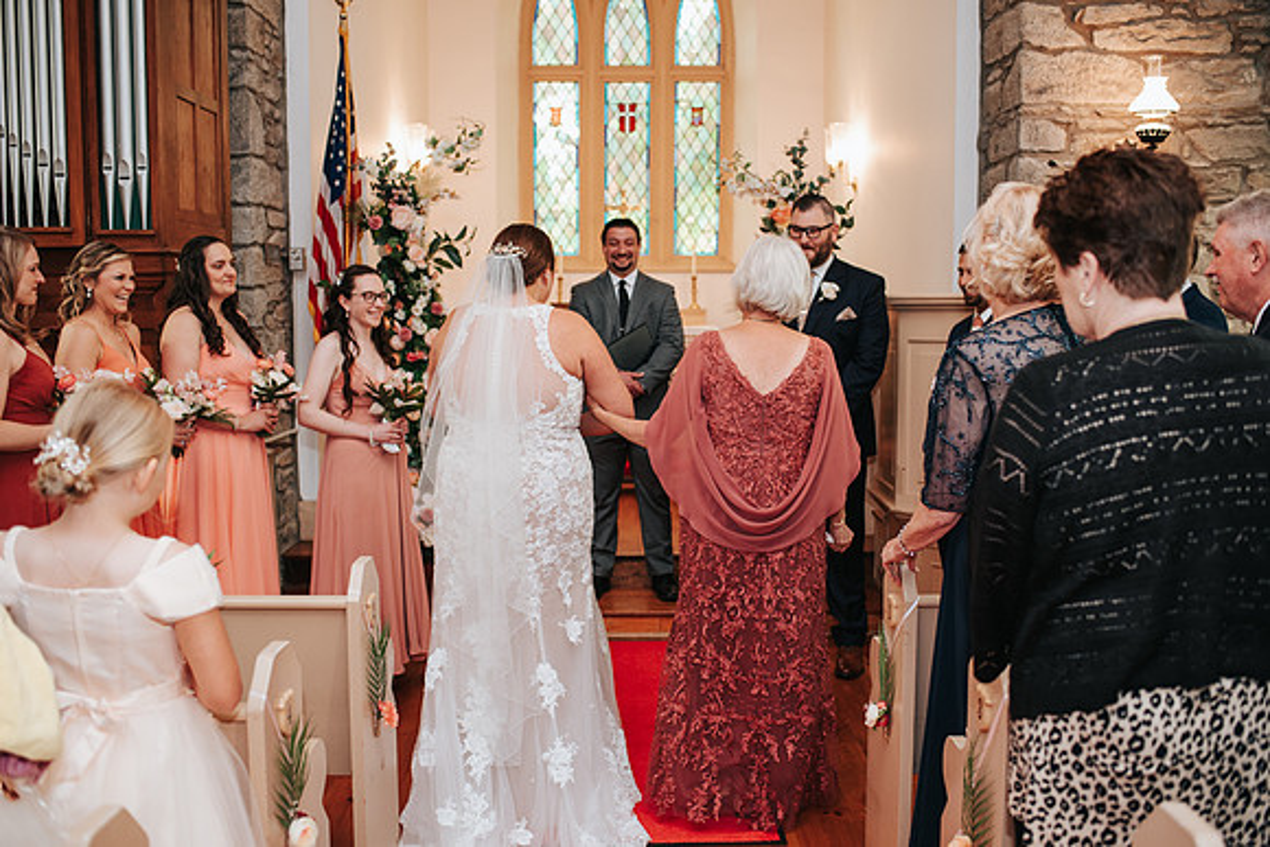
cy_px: 424
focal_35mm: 35
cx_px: 635
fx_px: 1241
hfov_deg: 54.2
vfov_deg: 37.7
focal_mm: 35
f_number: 2.8
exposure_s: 1/200
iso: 1000
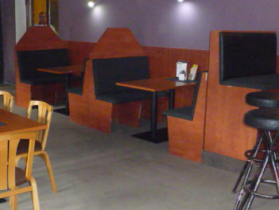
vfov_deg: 28.6
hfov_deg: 37.1
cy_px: 100
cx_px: 95
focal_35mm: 51
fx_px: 411
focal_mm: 4.7
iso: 800
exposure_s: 1/30
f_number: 3.3
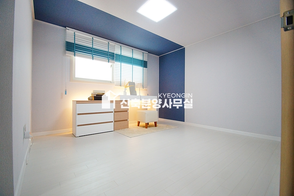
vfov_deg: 72.0
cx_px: 147
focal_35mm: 16
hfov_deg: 95.0
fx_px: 135
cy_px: 98
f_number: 3.5
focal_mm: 11
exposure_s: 1/125
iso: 800
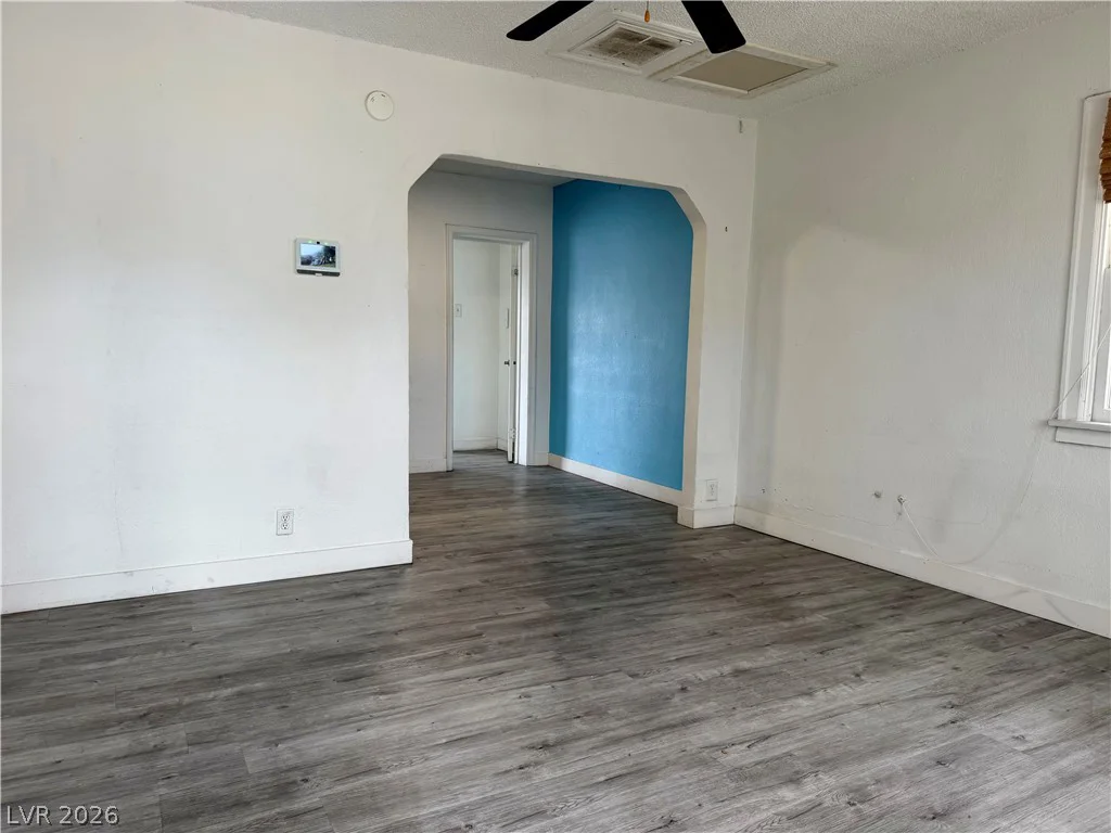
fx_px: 770
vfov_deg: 56.8
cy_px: 416
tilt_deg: -5.5
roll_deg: -0.7
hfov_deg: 71.6
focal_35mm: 24
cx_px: 556
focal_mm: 6.76
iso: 100
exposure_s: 1/121
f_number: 1.78
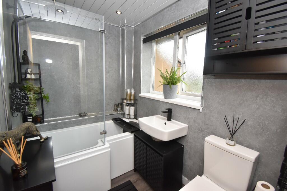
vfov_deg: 77.3
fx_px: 120
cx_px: 144
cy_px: 96
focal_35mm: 15
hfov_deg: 100.4
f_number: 4.5
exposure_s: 1/160
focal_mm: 10
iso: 800
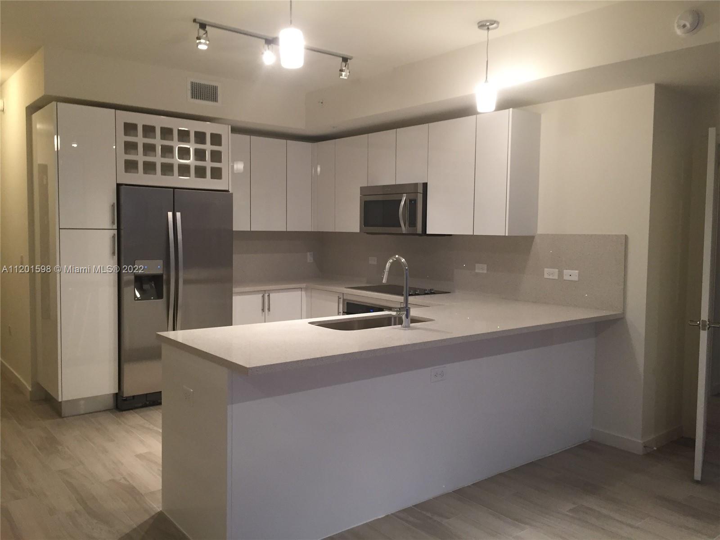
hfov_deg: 61.7
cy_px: 270
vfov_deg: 48.2
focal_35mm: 29
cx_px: 360
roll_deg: -0.2
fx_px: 603
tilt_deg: -3.4
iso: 100
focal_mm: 4.15
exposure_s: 1/30
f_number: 2.2
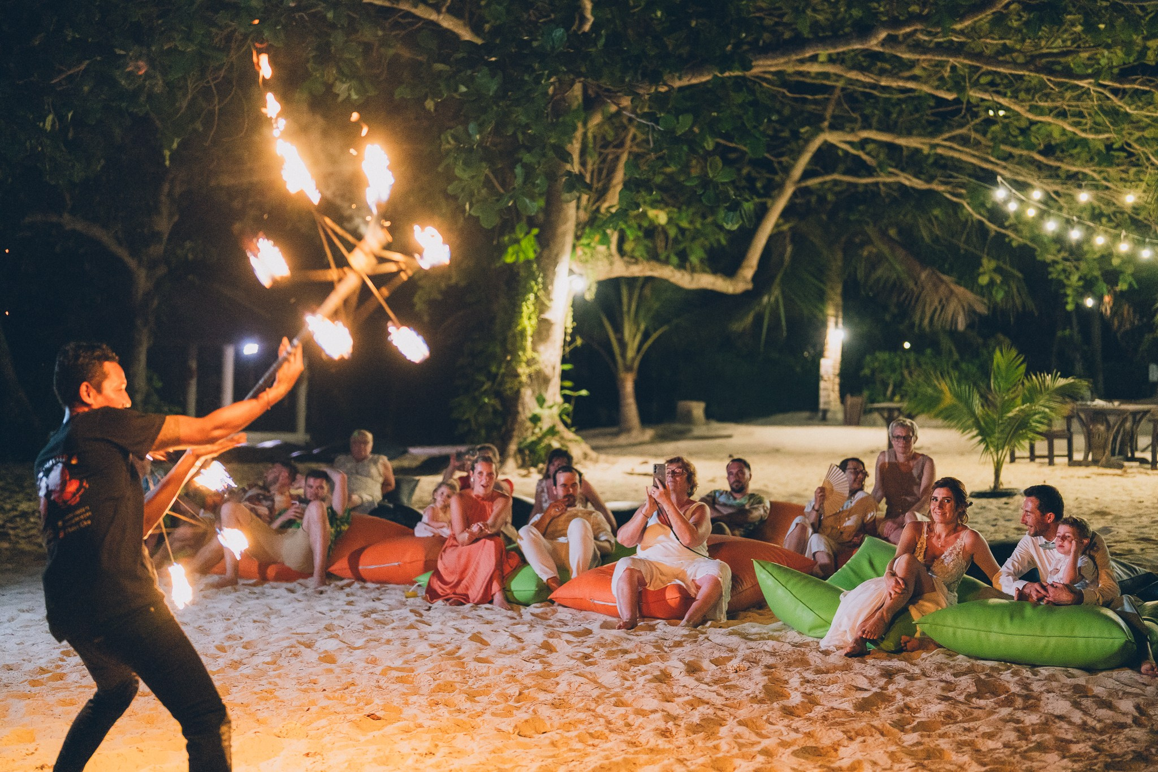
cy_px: 386
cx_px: 594
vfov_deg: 25.8
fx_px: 1685
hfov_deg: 37.9
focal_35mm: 52
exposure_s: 1/200
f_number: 1.4
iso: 4000
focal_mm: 50
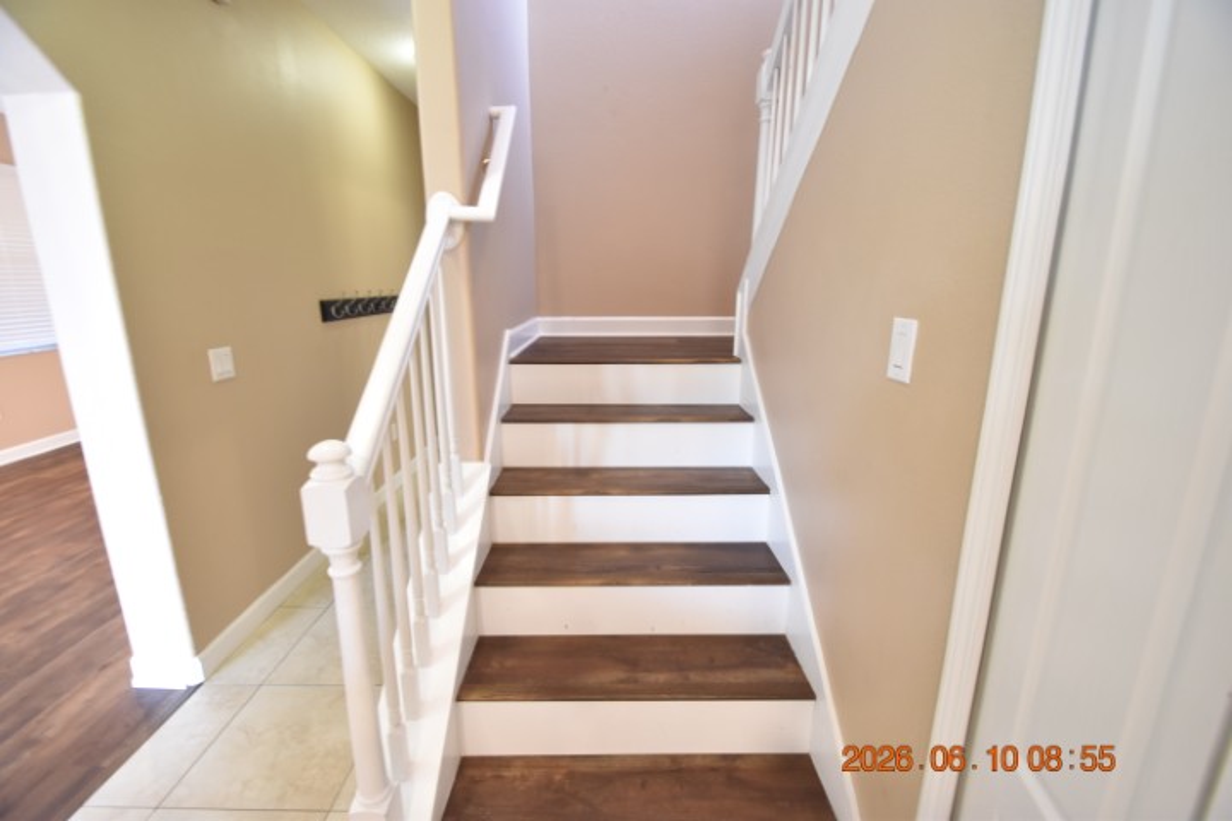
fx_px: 513
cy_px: 410
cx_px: 616
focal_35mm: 15
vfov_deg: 77.3
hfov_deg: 100.4
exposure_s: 1/20
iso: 800
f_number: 3.5
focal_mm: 10
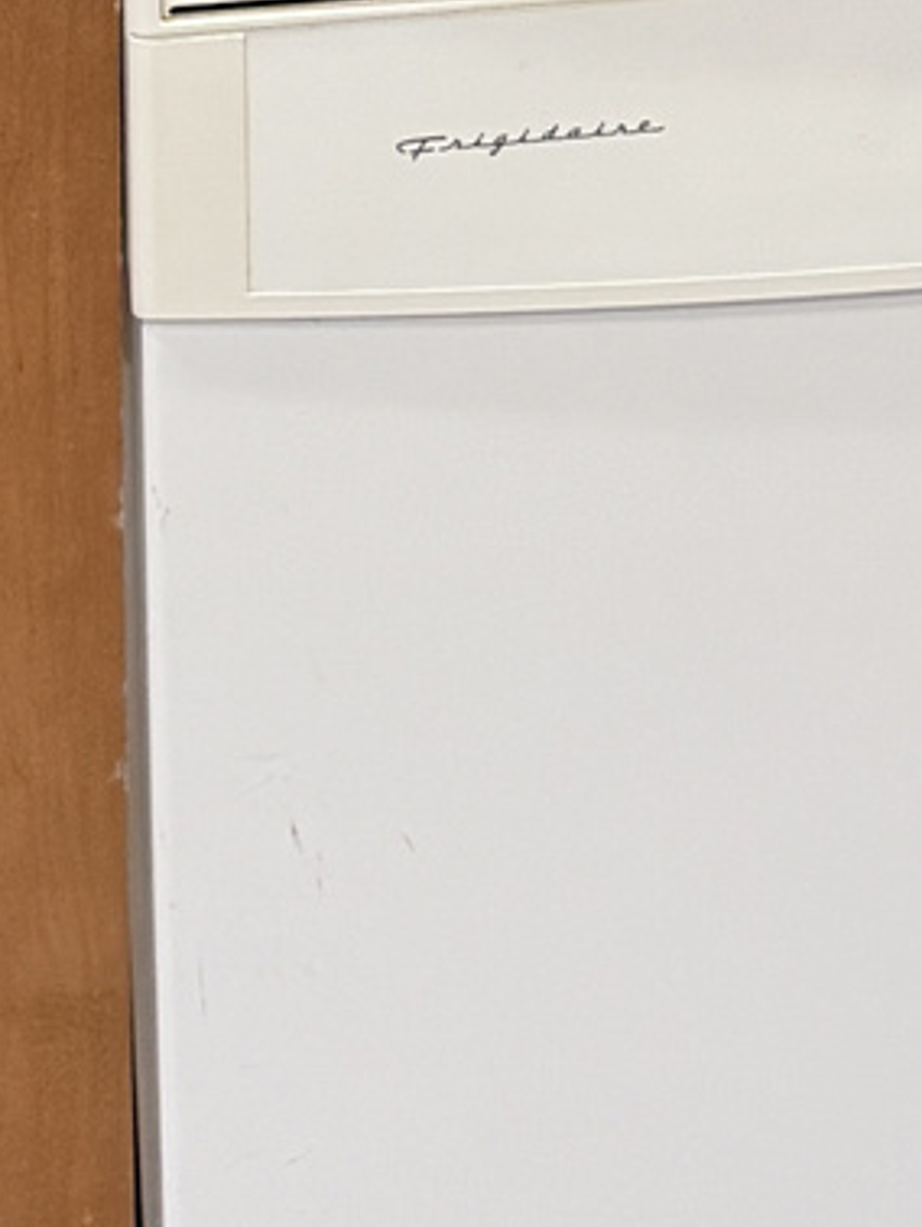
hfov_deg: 10.6
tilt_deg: -8.6
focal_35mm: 137
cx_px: 1175
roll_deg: -0.7
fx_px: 4860
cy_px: -1065
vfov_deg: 12.9
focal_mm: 6.76
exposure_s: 1/60
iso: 320
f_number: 1.78
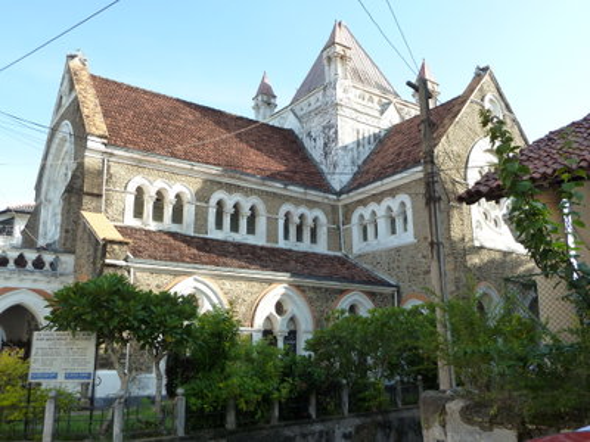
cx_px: 295
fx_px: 545
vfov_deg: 44.2
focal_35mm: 32
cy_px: 221
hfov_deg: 56.8
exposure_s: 1/250
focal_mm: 5.3
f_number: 4
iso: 125
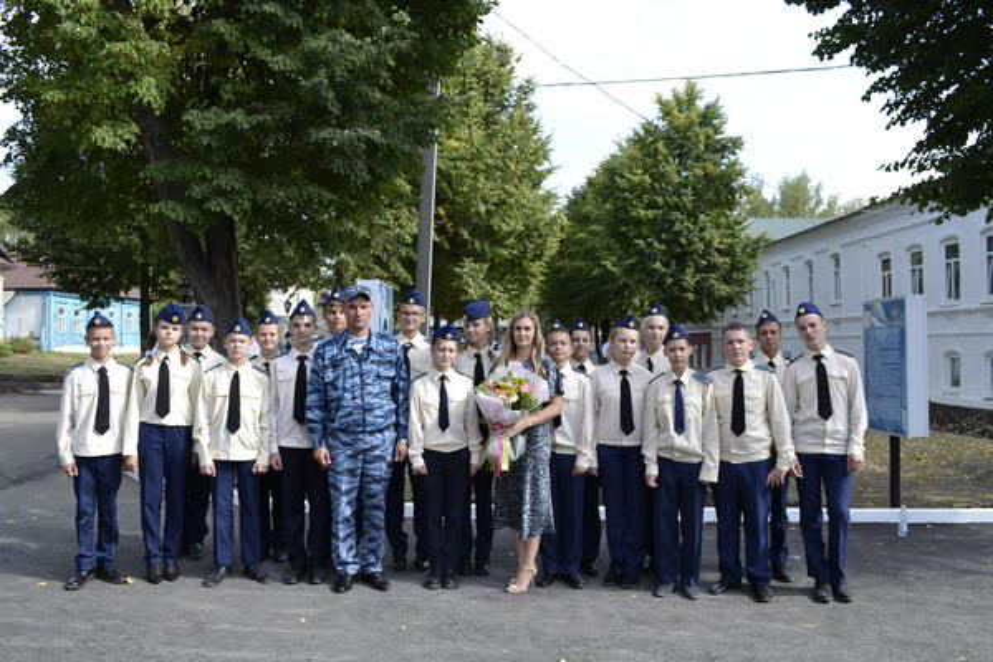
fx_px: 745
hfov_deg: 67.4
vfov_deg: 47.9
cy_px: 331
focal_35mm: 27
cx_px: 496
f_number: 6.3
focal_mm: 18
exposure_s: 1/160
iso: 100
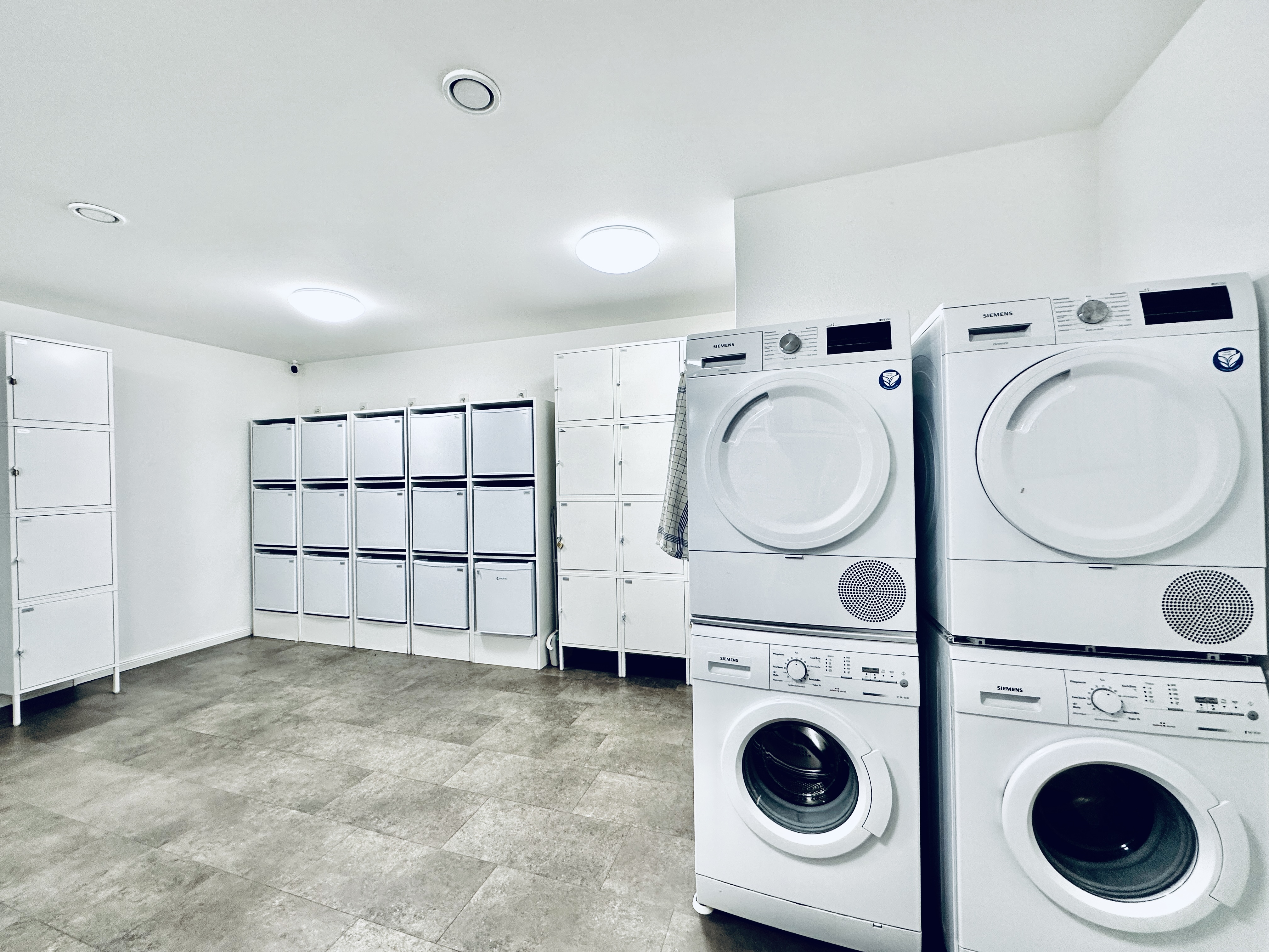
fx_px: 513
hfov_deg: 102.1
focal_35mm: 14
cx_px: 634
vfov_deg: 85.7
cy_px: 476
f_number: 2.2
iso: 125
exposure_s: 1/100
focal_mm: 2.22
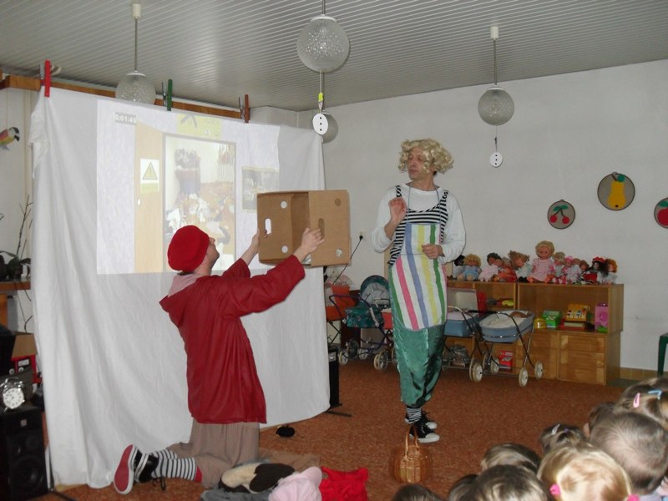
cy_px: 250
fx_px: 675
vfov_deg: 40.7
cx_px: 334
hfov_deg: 52.6
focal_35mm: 35
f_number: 2.8
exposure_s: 1/45
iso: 200
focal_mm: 6.2
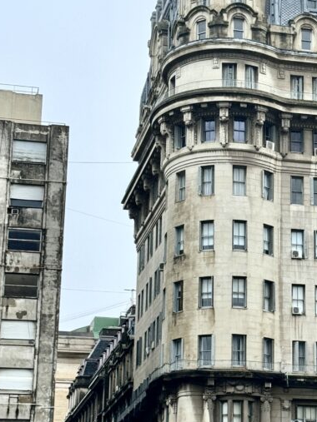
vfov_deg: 20.2
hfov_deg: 15.1
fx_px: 1185
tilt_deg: +17.8
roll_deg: +0.7
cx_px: 286
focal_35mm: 97
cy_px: 219
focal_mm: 6.86
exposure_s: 1/888
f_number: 1.78
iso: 64
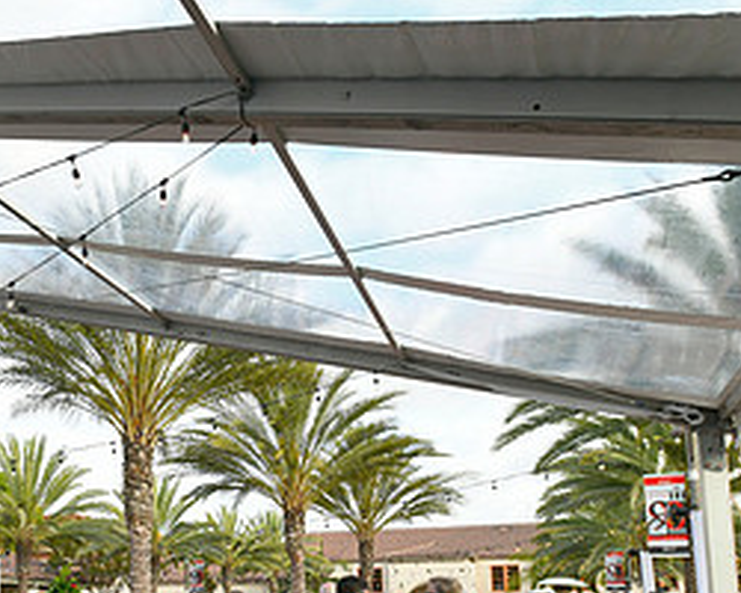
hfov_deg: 45.1
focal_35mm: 37
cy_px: 500
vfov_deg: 38.2
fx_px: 811
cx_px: 92
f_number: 5.6
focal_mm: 17
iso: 400
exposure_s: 1/250
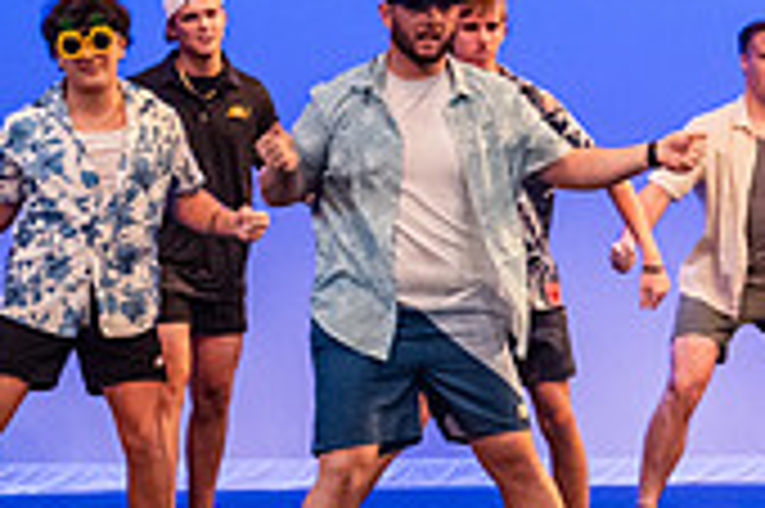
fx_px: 4203
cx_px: 1143
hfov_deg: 10.1
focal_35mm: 198
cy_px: 16
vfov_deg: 6.9
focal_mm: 58
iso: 4000
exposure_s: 1/320
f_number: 3.5
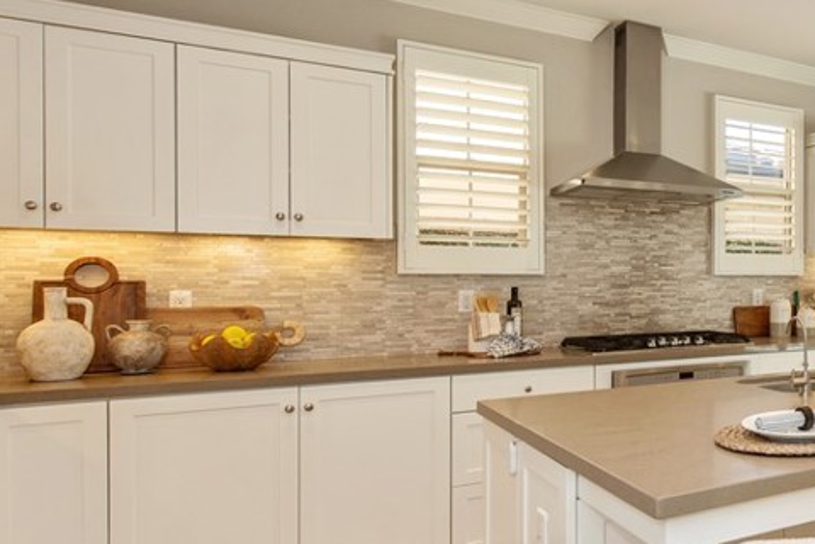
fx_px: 724
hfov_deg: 47.4
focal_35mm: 32
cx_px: 837
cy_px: 280
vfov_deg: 41.1
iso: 450
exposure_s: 1/125
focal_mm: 15
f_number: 5.6
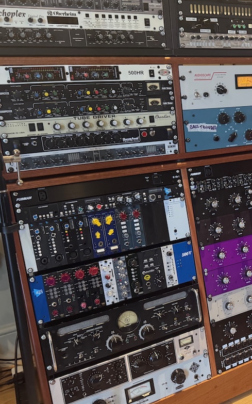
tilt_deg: -15.3
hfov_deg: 30.4
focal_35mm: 39
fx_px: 429
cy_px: 204
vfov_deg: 50.4
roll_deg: +1.6
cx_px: 253
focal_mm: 6.76
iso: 800
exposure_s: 1/60
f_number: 1.78
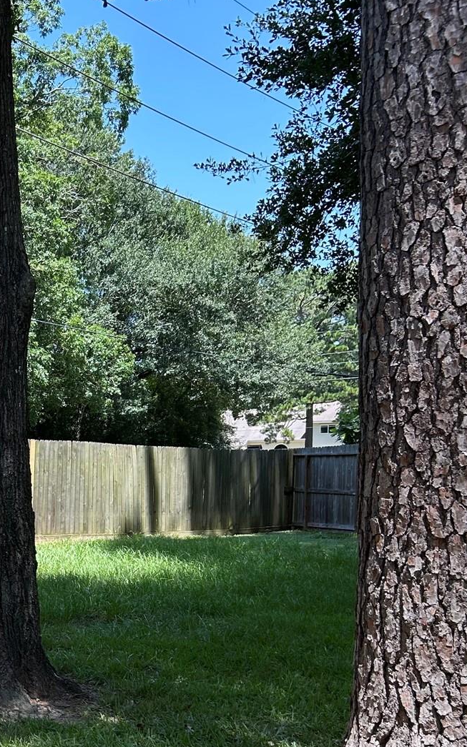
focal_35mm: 54
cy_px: 534
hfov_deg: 21.6
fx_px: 1100
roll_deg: -0.5
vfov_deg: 36.9
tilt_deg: -3.4
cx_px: -142
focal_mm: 5.7
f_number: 1.5
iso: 50
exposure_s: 1/803
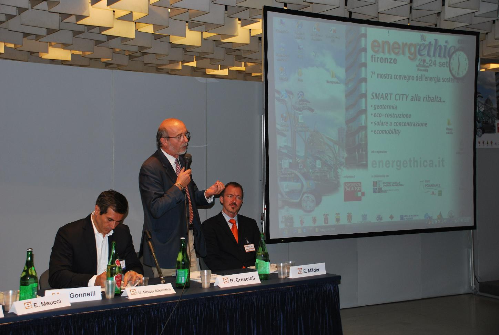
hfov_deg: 41.0
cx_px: 250
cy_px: 168
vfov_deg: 28.2
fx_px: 667
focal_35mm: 48
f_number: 4.2
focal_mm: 32
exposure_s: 1/60
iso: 220
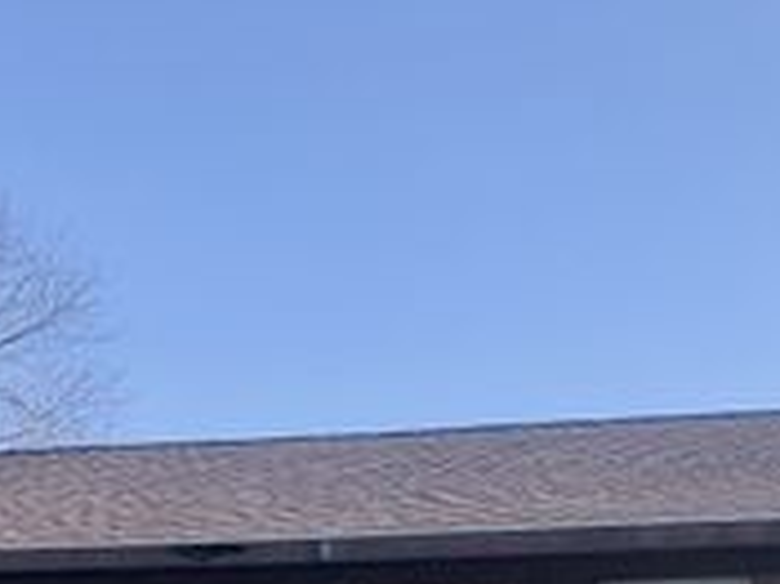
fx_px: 1801
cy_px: 791
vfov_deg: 17.1
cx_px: 352
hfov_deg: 24.4
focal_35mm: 80
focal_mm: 3.99
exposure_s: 1/2088
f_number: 1.8
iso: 20
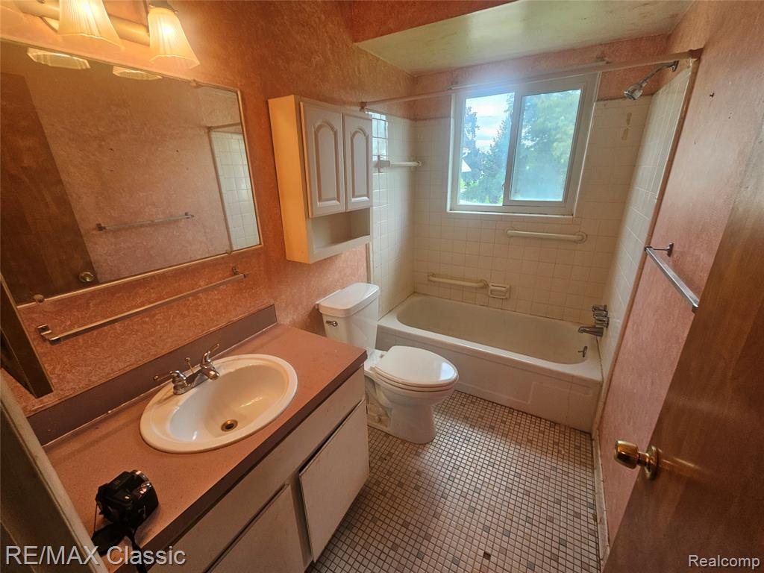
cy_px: 286
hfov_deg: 106.2
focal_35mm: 13
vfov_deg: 89.9
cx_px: 382
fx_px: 287
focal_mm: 2.2
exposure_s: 1/60
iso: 64
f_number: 2.2
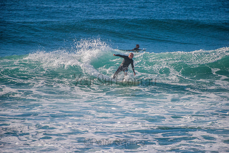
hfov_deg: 4.1
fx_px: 3181
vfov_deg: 2.8
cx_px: 114
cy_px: 76
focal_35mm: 500
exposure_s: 1/2000
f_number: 5.6
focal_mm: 500
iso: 900
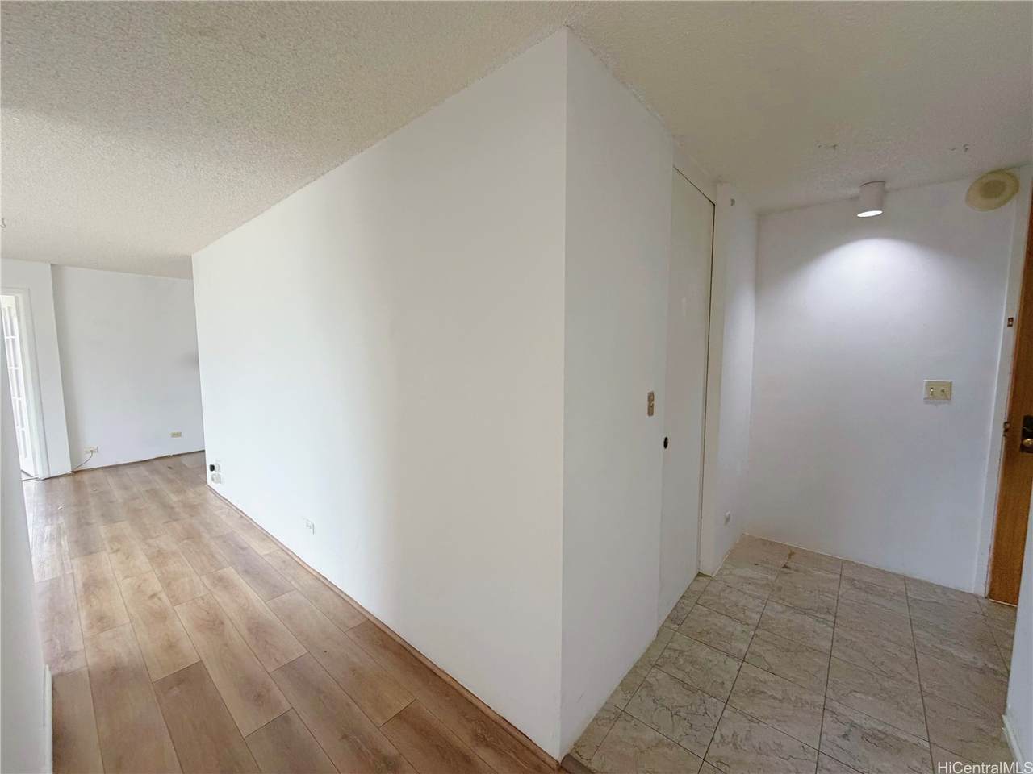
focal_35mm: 14
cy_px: 387
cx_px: 516
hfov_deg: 102.1
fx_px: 418
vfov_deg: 85.7
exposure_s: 1/60
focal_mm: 2.22
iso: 320
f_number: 2.2
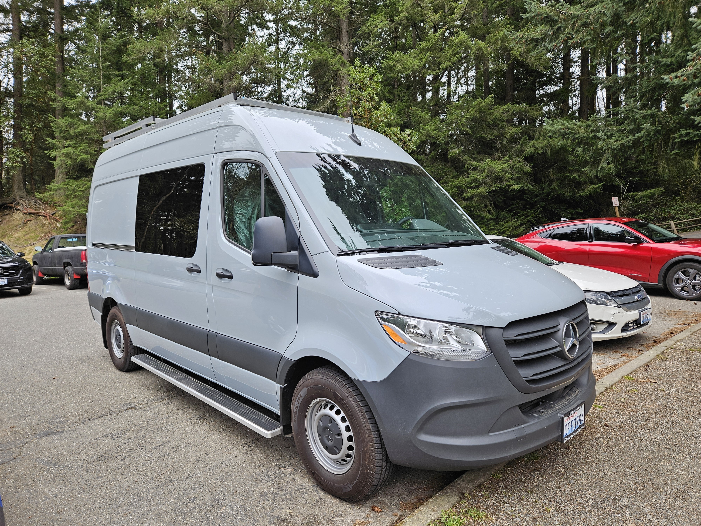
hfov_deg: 73.9
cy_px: 263
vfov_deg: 58.9
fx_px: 466
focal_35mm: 23
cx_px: 350
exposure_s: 1/180
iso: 32
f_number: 1.8
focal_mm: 5.4
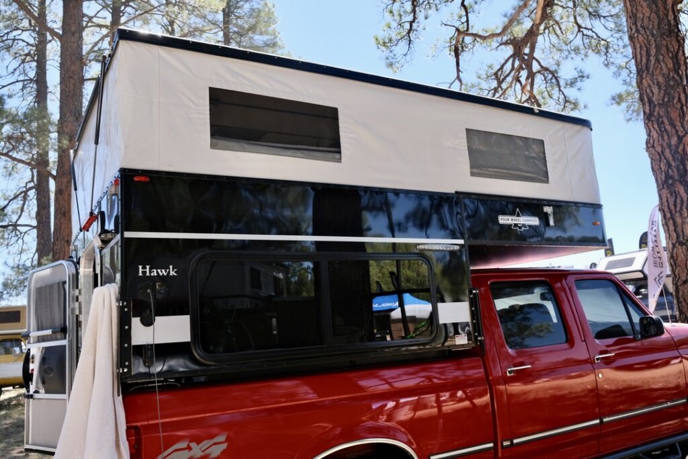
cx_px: 344
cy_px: 230
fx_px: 573
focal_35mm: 30
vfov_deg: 43.6
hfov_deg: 61.9
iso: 320
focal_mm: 20.2
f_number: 5.6
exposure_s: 1/210
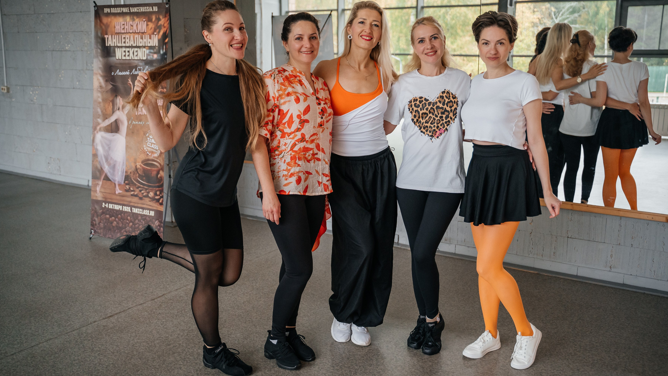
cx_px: 339
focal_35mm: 38
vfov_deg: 31.2
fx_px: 673
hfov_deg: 52.8
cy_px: 173
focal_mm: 35
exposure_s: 1/125
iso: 2000
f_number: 2.8
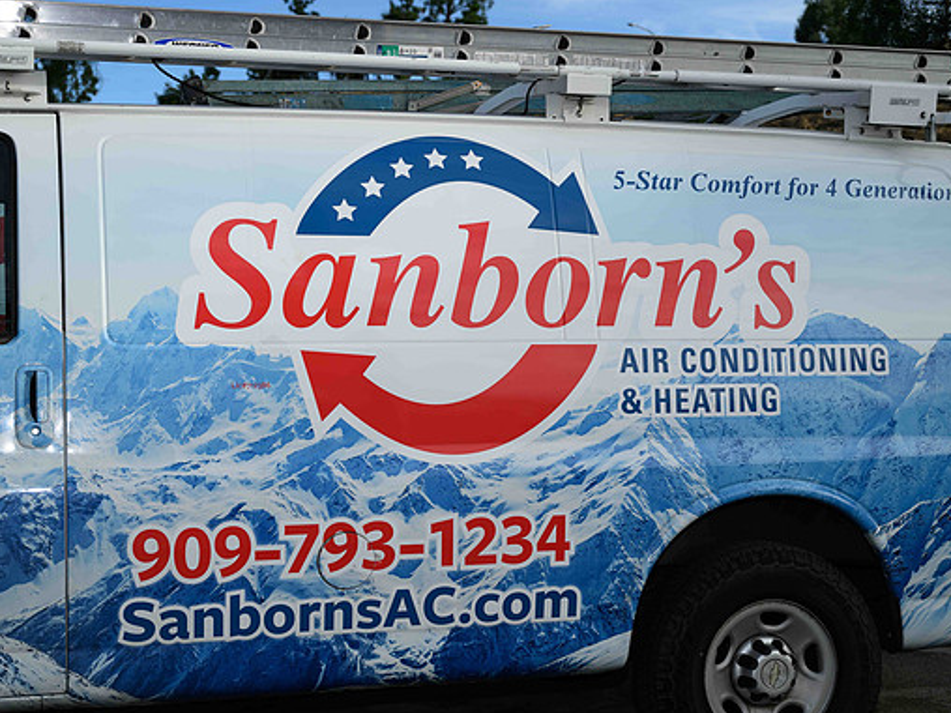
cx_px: 498
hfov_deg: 34.3
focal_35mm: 56
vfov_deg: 26.1
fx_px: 1538
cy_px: 360
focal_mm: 51
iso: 200
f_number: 5
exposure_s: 1/1000
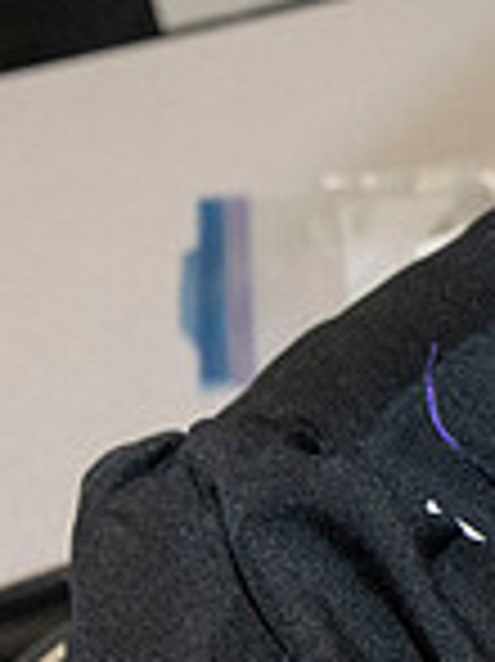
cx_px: 1192
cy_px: -61
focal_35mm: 133
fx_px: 2540
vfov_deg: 14.5
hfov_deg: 9.8
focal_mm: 35
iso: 6400
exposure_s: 1/200
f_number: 8
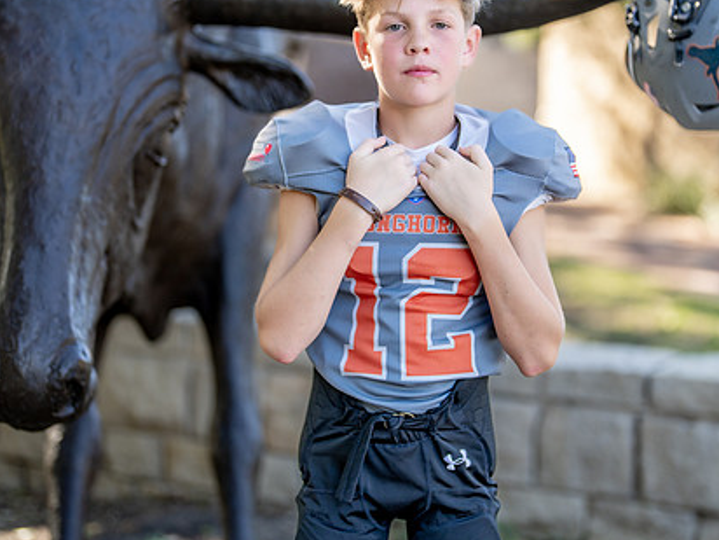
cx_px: 400
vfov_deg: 20.1
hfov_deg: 26.7
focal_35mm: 73
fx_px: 1516
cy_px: 195
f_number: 1.2
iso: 100
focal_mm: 50
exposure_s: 1/1000
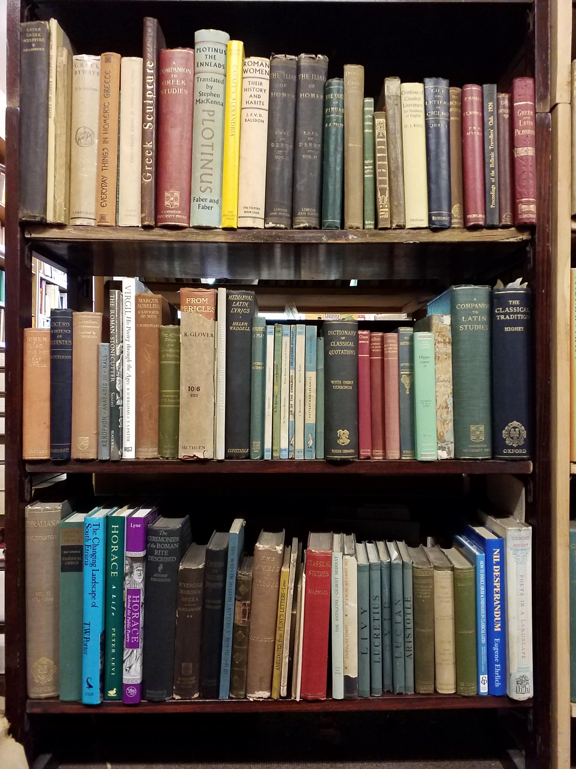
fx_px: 599
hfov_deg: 51.4
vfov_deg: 65.3
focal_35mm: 27
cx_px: 288
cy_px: 384
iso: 320
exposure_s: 1/20
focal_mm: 3.6
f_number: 1.9
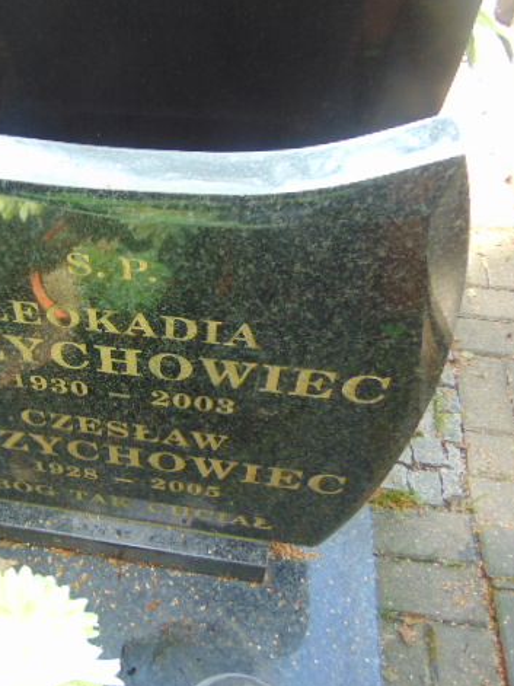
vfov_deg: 54.0
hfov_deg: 39.9
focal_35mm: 34
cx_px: 93
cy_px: 344
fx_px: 673
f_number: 3
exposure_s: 1/80
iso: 80
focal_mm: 4.5
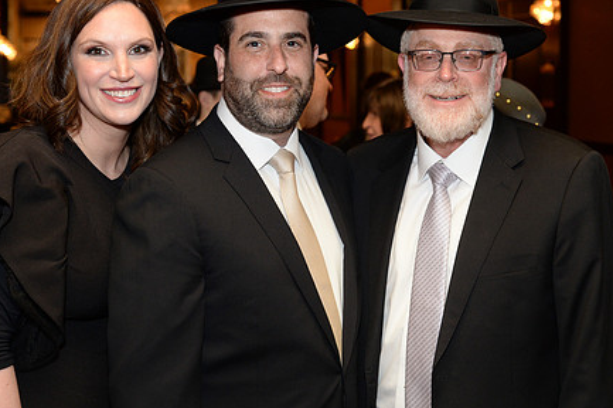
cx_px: 270
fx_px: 1140
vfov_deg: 20.2
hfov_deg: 30.1
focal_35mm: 67
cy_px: 159
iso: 1600
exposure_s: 1/125
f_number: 5.6
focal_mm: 50
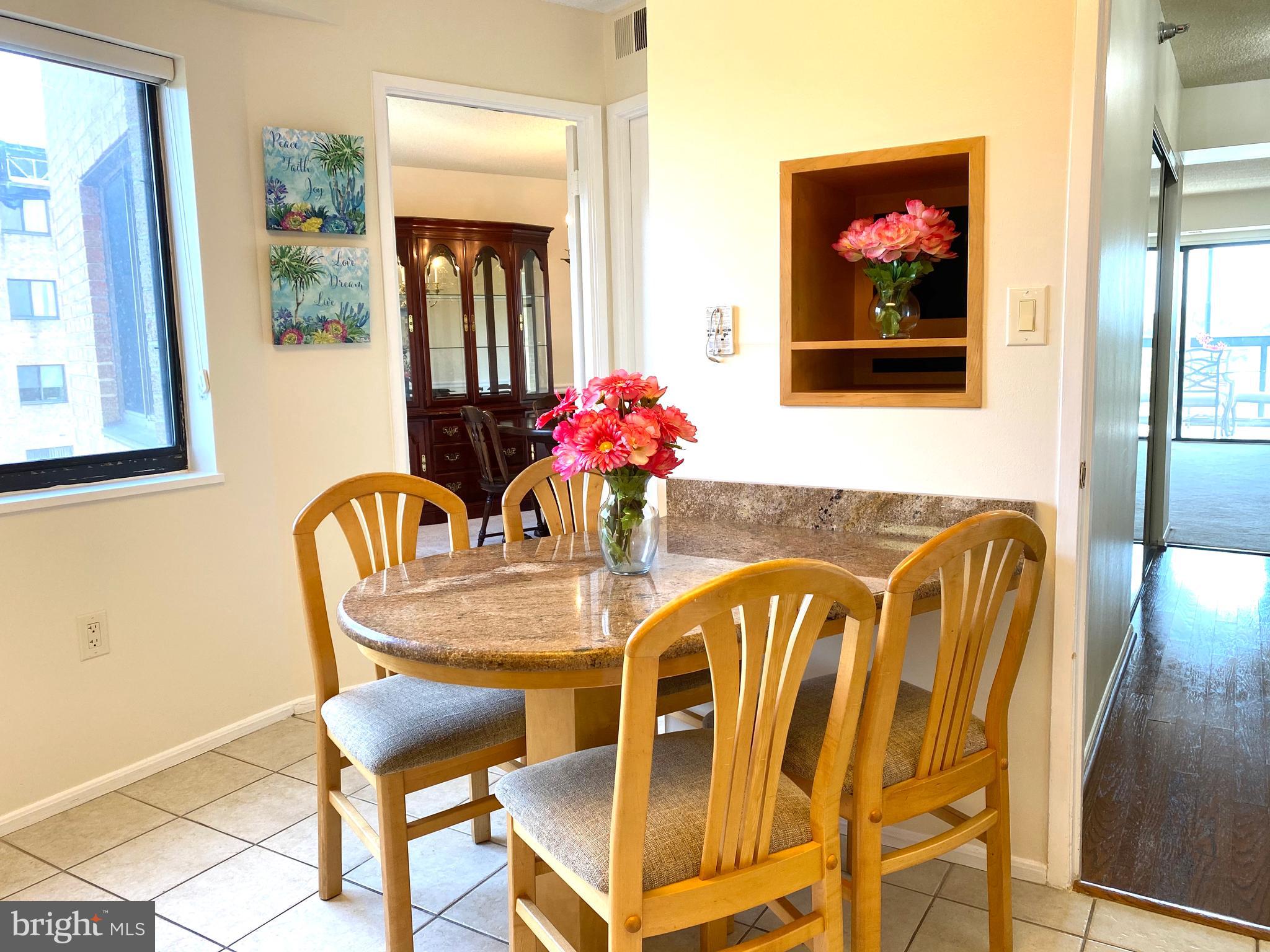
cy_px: 476
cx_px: 635
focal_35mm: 26
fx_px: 954
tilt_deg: -6.6
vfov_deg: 53.1
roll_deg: +1.3
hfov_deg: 67.3
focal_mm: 4.25
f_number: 1.8
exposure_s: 1/120
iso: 80
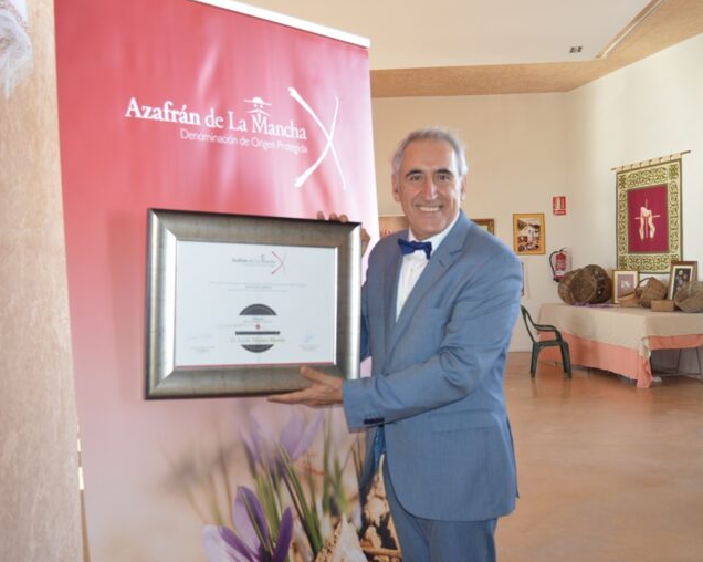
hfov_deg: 52.9
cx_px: 343
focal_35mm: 34
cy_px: 280
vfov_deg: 43.3
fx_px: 707
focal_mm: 20
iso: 400
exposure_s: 1/80
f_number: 4
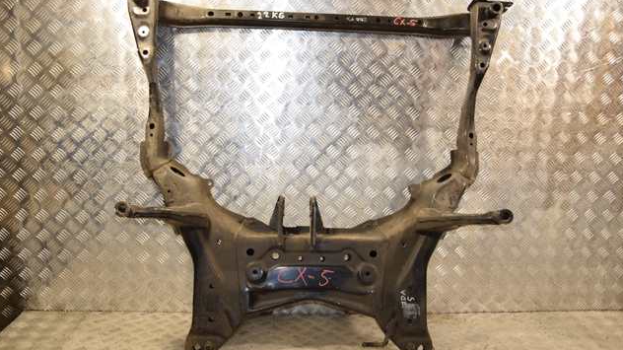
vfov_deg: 33.7
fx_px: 578
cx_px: 310
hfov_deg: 56.6
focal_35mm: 35
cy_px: 174
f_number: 6.3
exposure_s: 1/200
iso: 800
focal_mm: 22
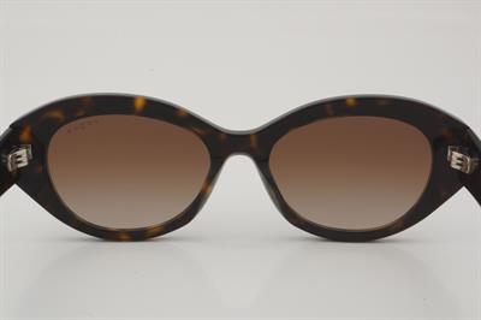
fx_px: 1001
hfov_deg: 27.0
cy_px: 160
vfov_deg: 18.2
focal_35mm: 75
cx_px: 240
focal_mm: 50
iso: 100
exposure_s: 1/3
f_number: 32
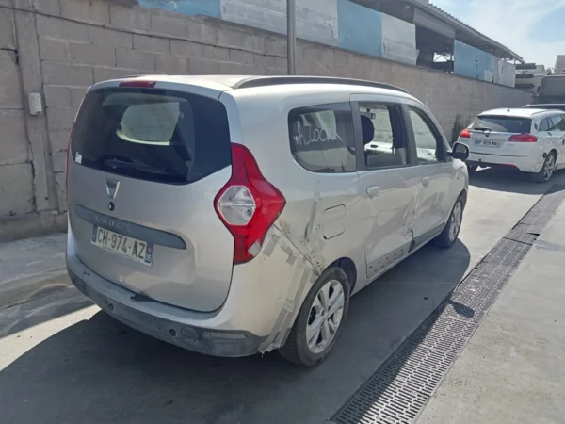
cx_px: 282
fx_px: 457
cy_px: 212
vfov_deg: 49.7
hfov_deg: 63.4
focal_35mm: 28
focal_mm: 3.46
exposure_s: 1/577
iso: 100
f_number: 2.2
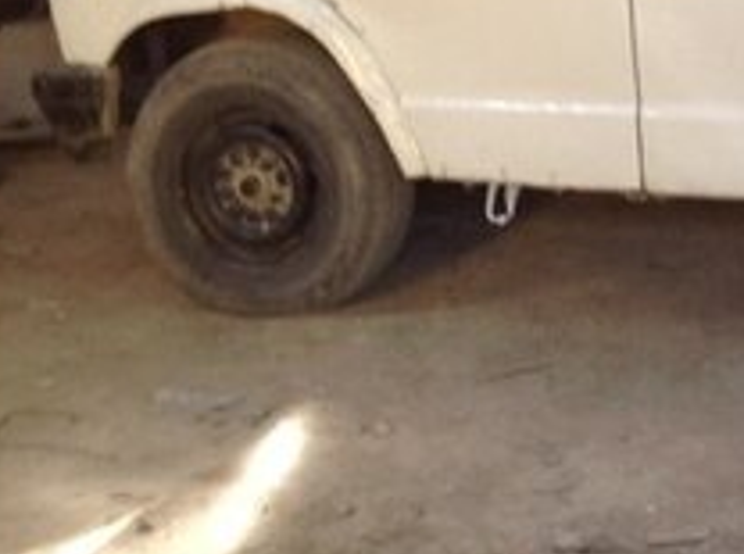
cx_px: 912
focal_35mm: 111
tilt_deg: -1.8
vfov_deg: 12.7
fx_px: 2380
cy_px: -252
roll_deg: +1.4
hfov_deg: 16.9
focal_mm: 4.28
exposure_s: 1/15
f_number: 2.4
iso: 64
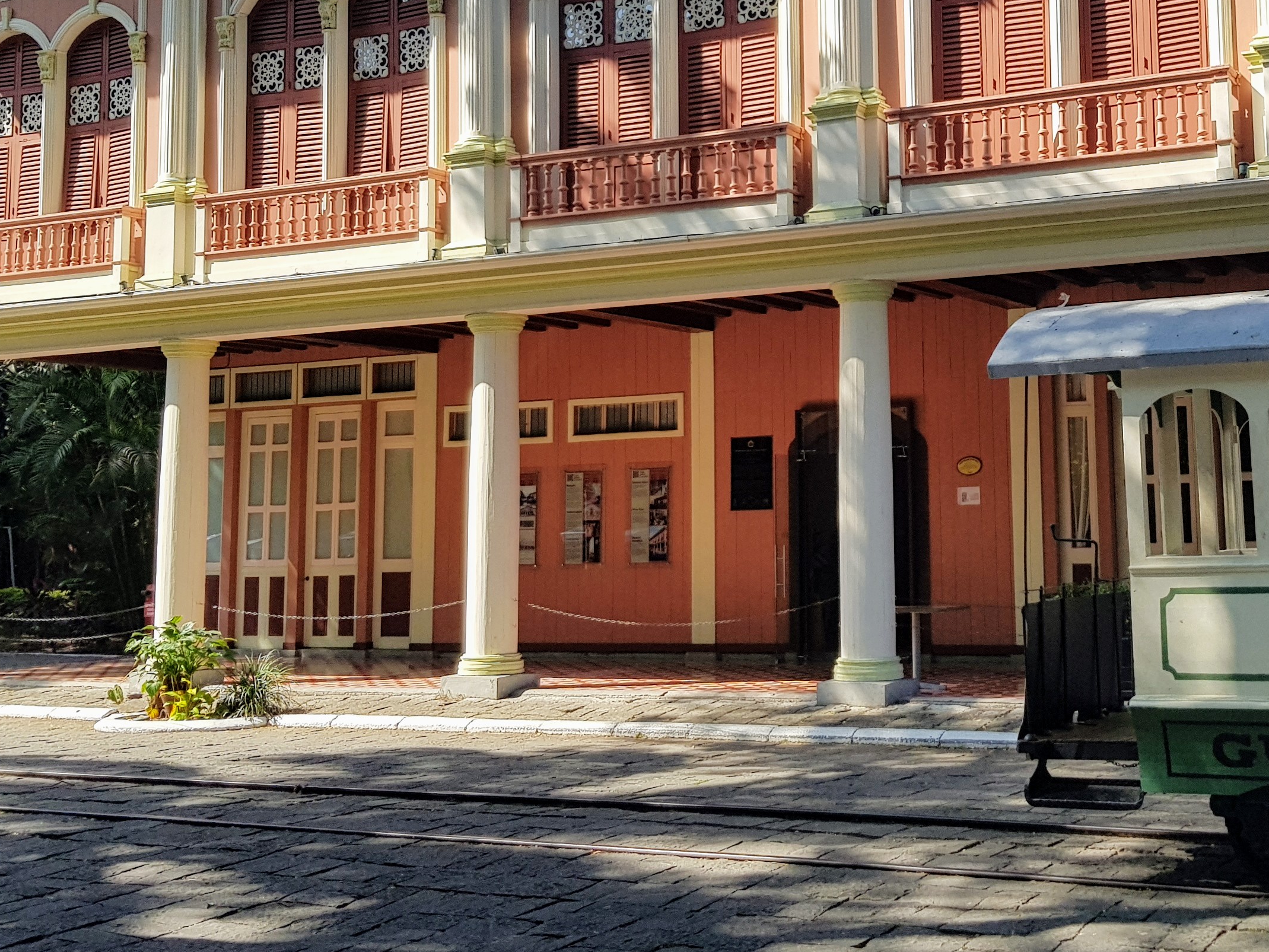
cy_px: 325
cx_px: 950
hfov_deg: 37.9
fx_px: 1797
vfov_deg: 29.5
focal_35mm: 49
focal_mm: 4.2
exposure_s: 1/1308
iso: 40
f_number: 1.7
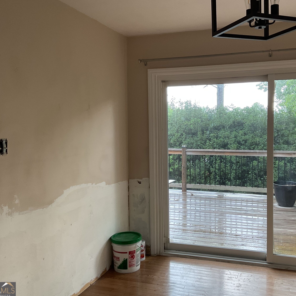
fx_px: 339
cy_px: 146
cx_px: 172
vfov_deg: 47.2
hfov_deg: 47.0
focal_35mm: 35
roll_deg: -0.2
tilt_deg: -3.8
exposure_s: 1/120
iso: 64
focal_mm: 3
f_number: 1.8
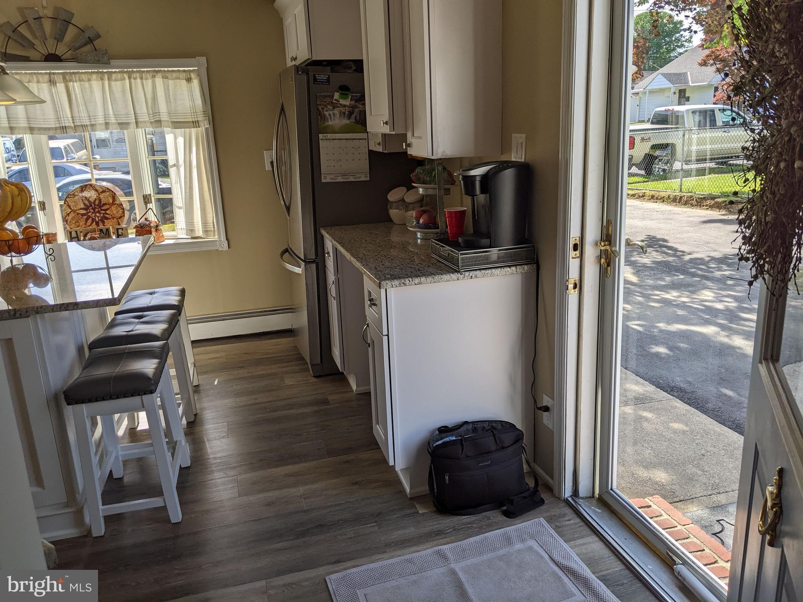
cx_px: 402
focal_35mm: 27
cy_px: 301
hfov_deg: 65.3
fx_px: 626
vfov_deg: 51.4
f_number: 1.8
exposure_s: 1/734
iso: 36
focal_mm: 4.44
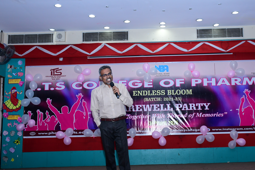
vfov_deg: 30.5
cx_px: 156
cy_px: 92
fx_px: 312
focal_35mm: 44
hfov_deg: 44.2
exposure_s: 1/100
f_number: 5.6
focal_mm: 23
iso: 1000
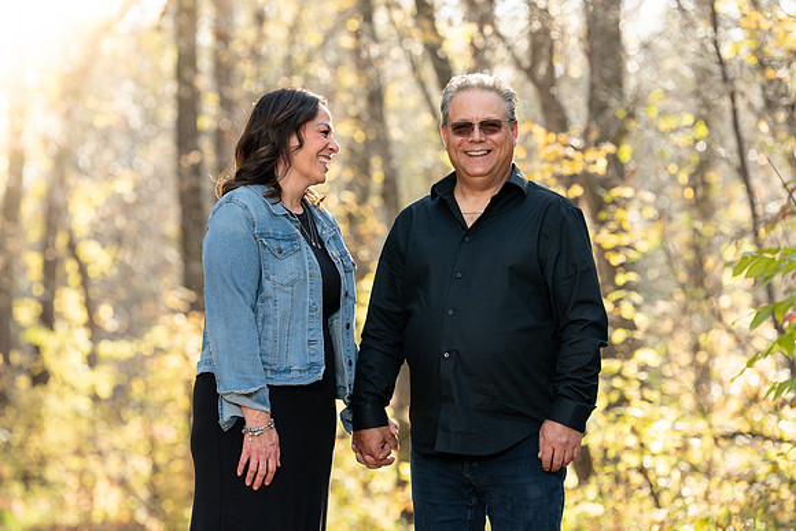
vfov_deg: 9.2
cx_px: 398
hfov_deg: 13.7
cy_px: 266
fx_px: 3317
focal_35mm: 150
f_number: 3.5
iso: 400
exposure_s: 1/160
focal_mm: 150
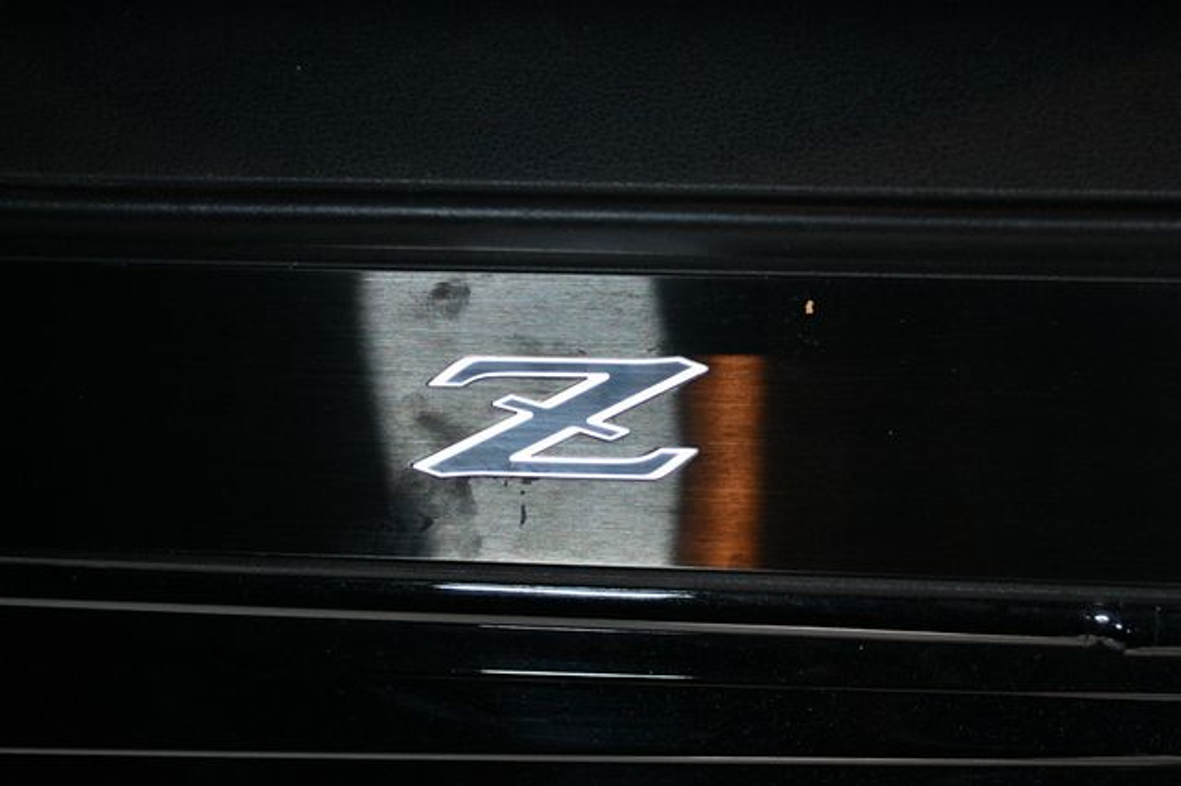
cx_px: 590
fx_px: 1574
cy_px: 393
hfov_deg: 41.1
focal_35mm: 48
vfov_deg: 28.0
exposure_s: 1/60
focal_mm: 32
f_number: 4.8
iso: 3200
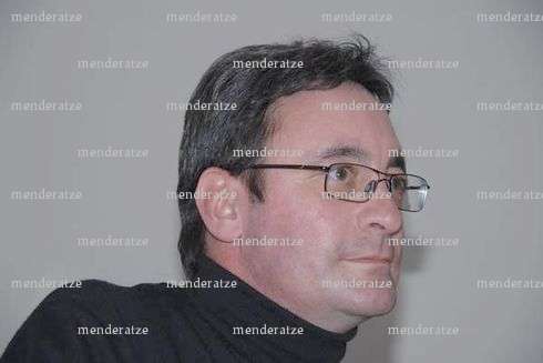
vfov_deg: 10.2
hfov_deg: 15.2
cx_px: 272
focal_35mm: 135
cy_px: 182
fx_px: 2037
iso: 250
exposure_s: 1/60
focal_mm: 90
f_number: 5.3
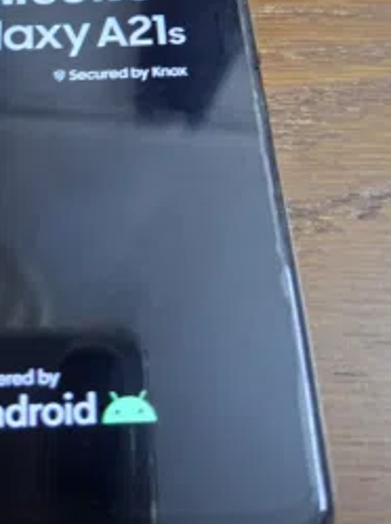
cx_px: 78
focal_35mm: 37
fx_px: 559
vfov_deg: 47.8
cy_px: 114
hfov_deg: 37.2
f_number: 1.8
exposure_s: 1/25
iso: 320
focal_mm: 5.54
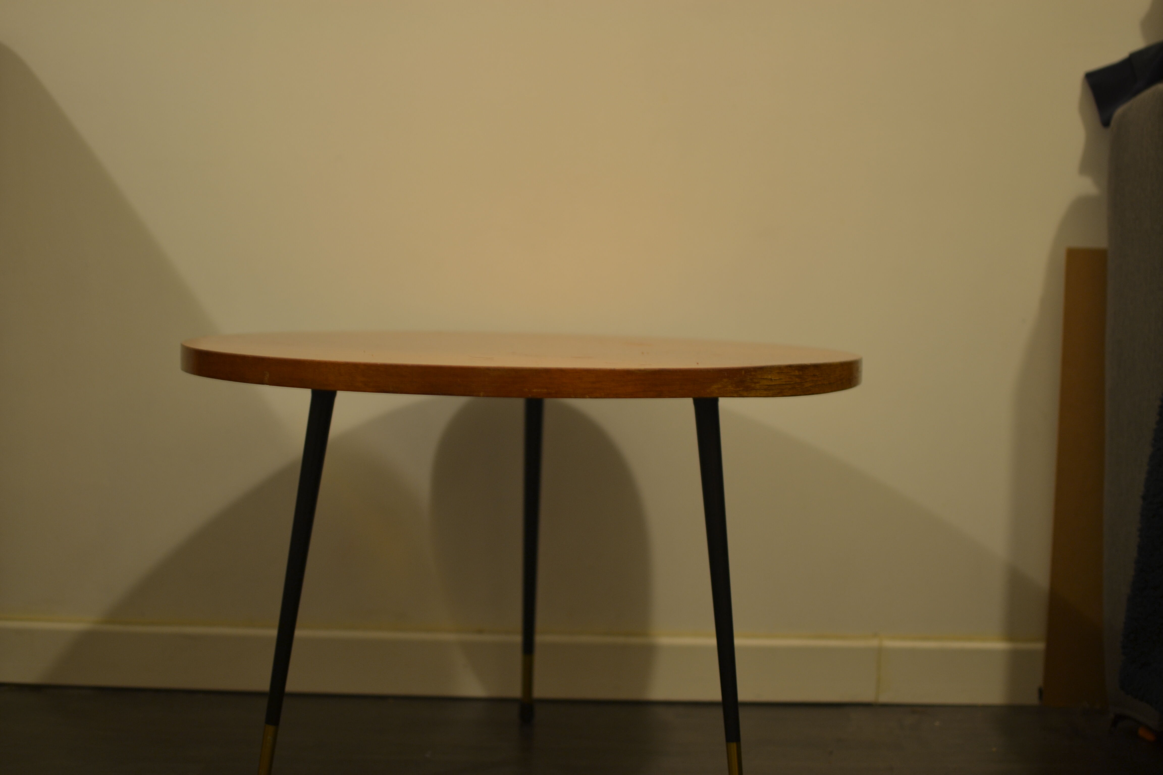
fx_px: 1696
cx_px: 582
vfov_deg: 25.8
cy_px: 388
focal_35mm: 52
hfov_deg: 37.9
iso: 100
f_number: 1.8
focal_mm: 35
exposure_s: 1/8
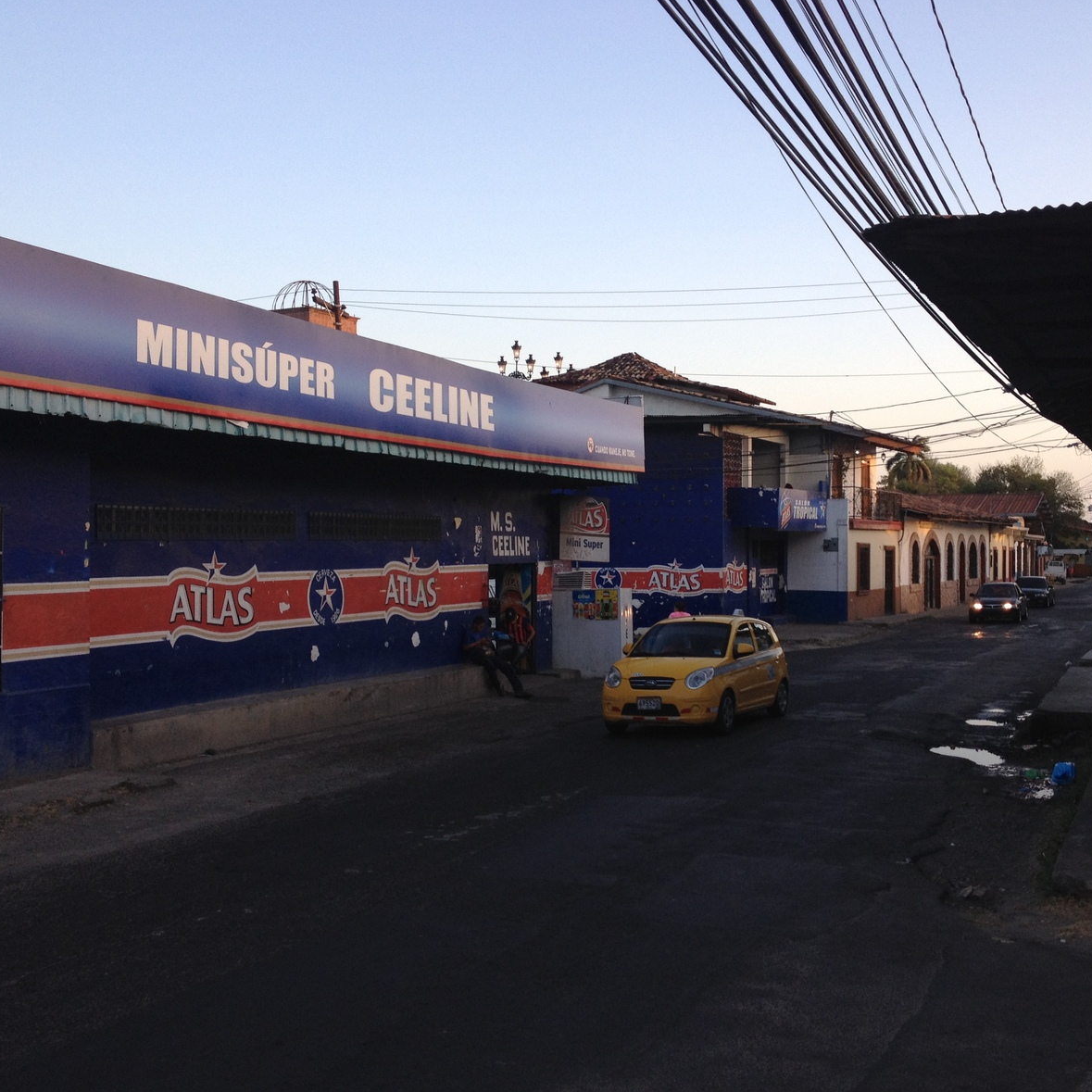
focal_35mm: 42
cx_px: 645
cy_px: 545
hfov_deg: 39.9
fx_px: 1499
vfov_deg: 40.0
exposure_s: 1/216
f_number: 2.4
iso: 50
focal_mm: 4.28
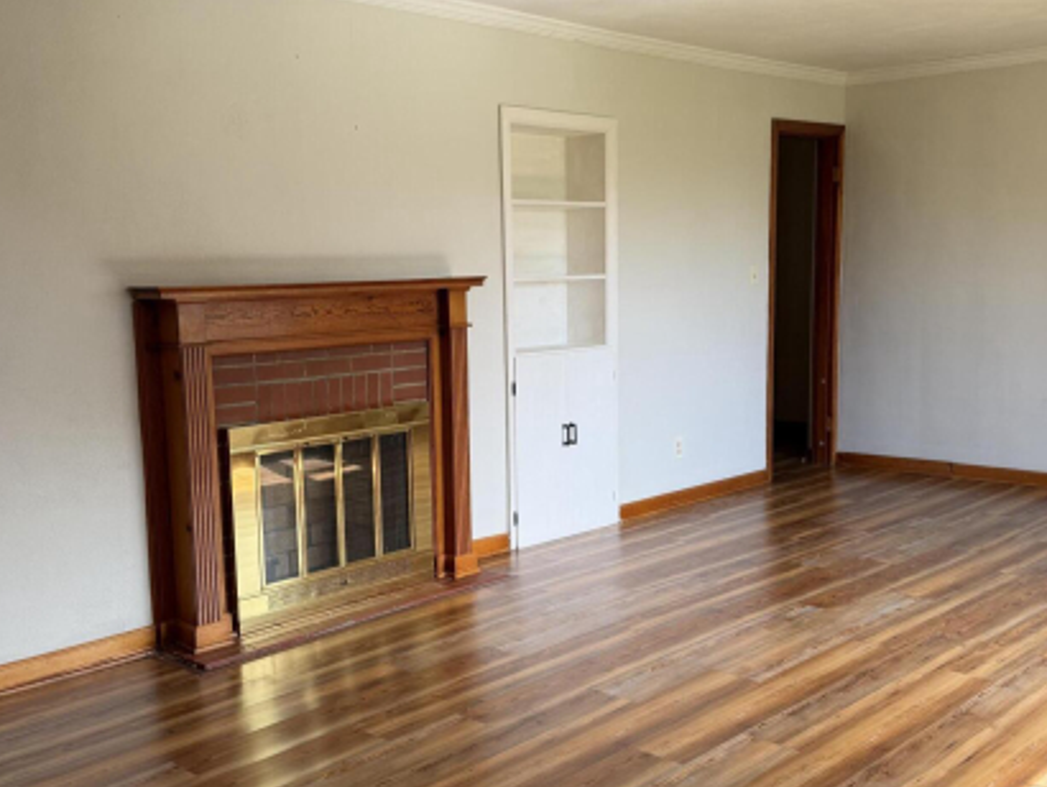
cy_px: 420
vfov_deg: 36.8
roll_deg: +1.6
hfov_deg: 47.8
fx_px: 1180
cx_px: 503
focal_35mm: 39
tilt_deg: -7.2
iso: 50
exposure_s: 1/137
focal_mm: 6.76
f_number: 1.78
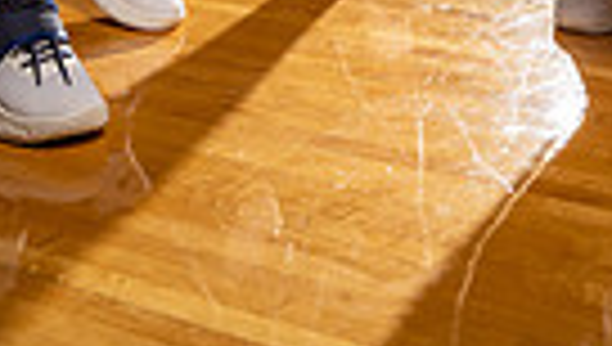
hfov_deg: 25.4
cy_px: -589
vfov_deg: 11.1
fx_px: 1349
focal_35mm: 83
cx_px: 414
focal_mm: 24
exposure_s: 1/200
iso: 320
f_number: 7.1
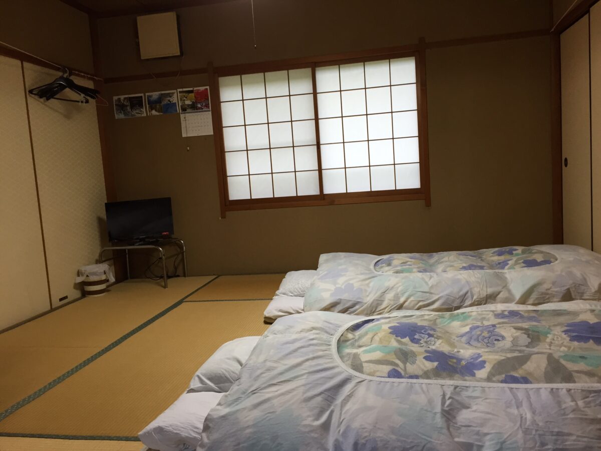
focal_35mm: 29
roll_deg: +3.2
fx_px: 503
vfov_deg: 48.2
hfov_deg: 61.7
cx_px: 300
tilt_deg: -6.3
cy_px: 226
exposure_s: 1/30
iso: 64
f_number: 2.2
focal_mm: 4.15
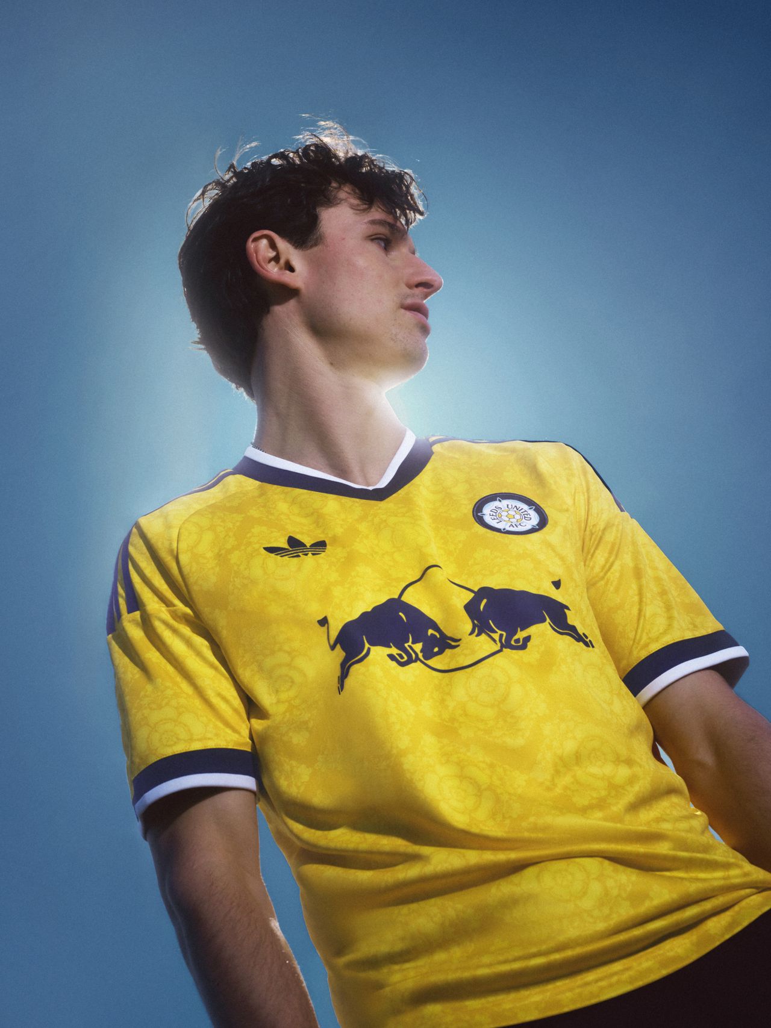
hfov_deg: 23.3
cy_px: 514
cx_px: 386
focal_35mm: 63
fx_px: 1871
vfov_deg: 30.7
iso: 1250
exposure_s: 1/4000
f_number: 10
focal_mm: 80
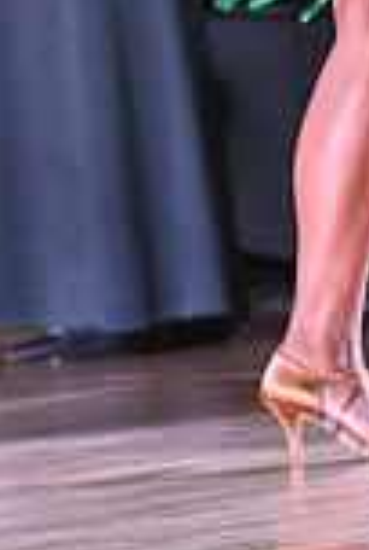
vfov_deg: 2.7
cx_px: -179
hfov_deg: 1.8
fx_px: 11647
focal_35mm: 761
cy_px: -203
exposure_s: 1/320
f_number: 4
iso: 6400
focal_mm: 200
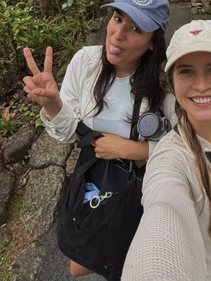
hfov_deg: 41.3
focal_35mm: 31
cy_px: 46
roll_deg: +0.3
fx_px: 252
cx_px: 197
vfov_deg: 53.3
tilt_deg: -25.2
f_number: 2.2
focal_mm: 2.22
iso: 200
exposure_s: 1/99
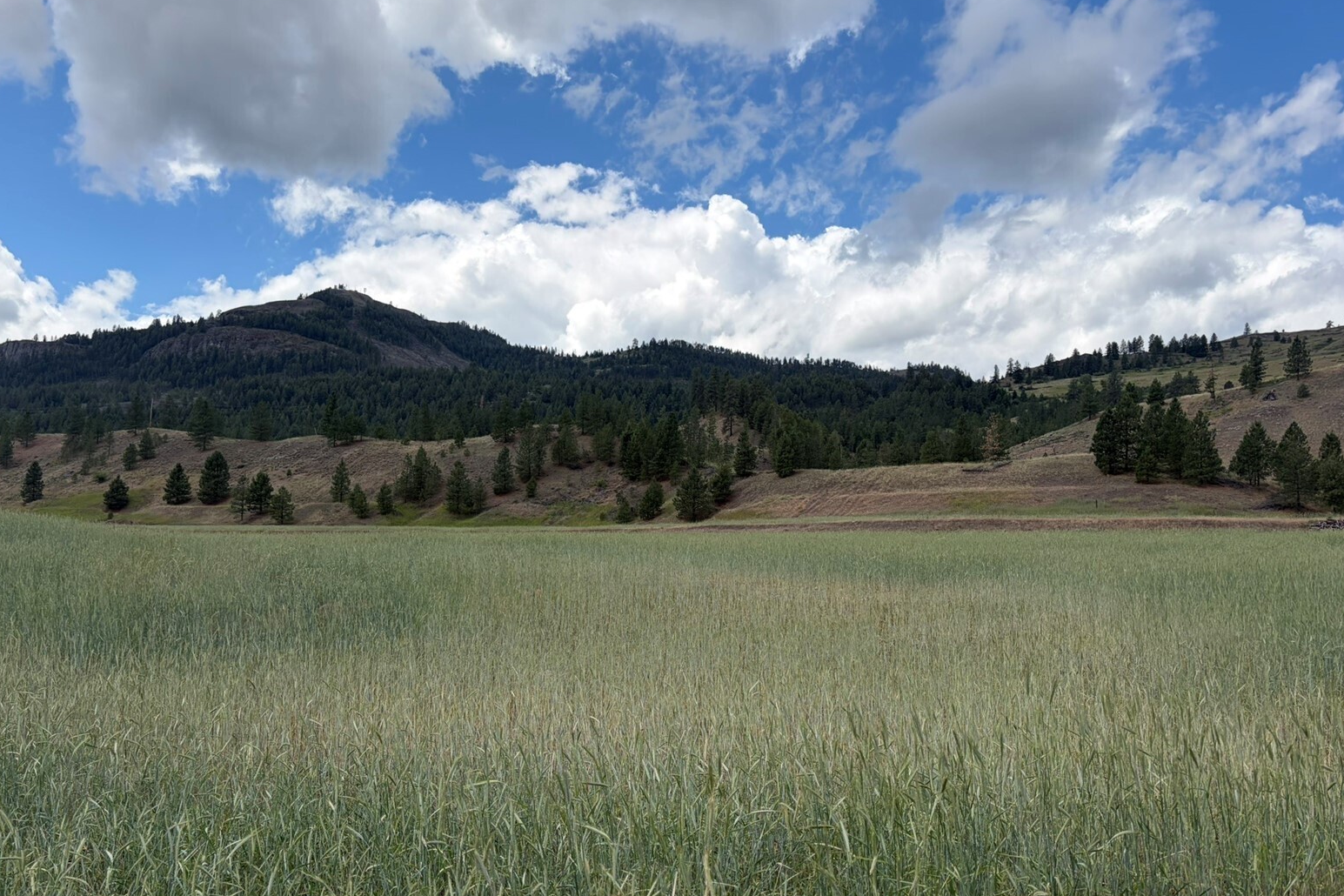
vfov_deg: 46.3
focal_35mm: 28
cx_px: 659
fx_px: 1045
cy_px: 495
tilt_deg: +5.2
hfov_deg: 65.5
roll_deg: -1.2
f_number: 1.6
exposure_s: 1/3279
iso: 50
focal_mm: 5.96
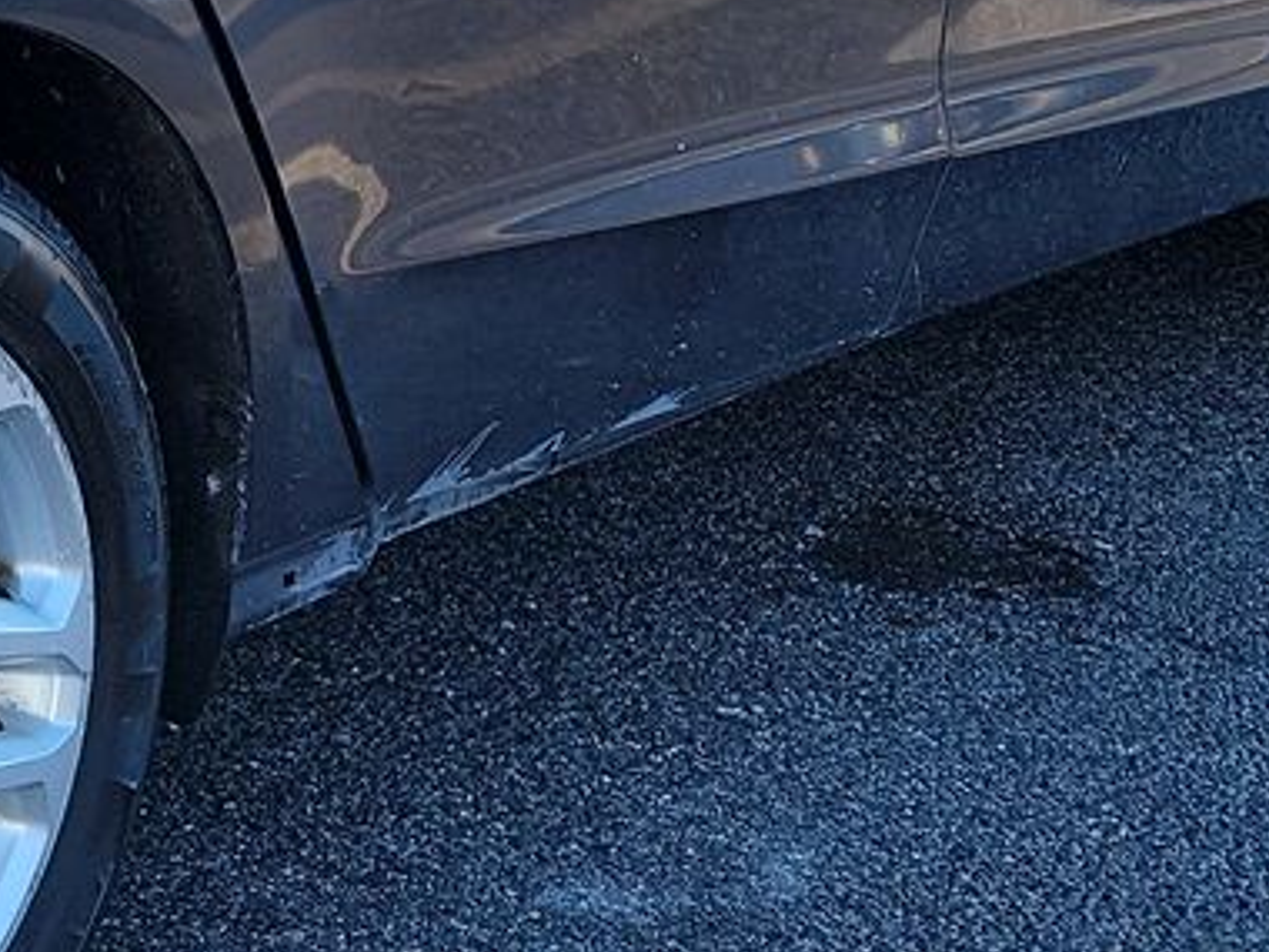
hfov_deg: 17.6
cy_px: -80
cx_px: -608
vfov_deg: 14.3
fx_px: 3703
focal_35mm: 101
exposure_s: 1/221
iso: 50
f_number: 1.8
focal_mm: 6.7
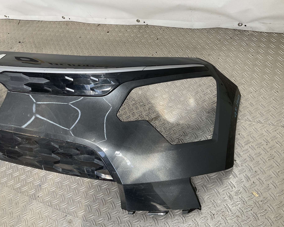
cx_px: 130
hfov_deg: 57.1
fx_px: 261
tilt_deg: -53.1
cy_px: 112
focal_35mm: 31
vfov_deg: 47.1
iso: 16
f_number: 1.8
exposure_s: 1/194
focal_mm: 3
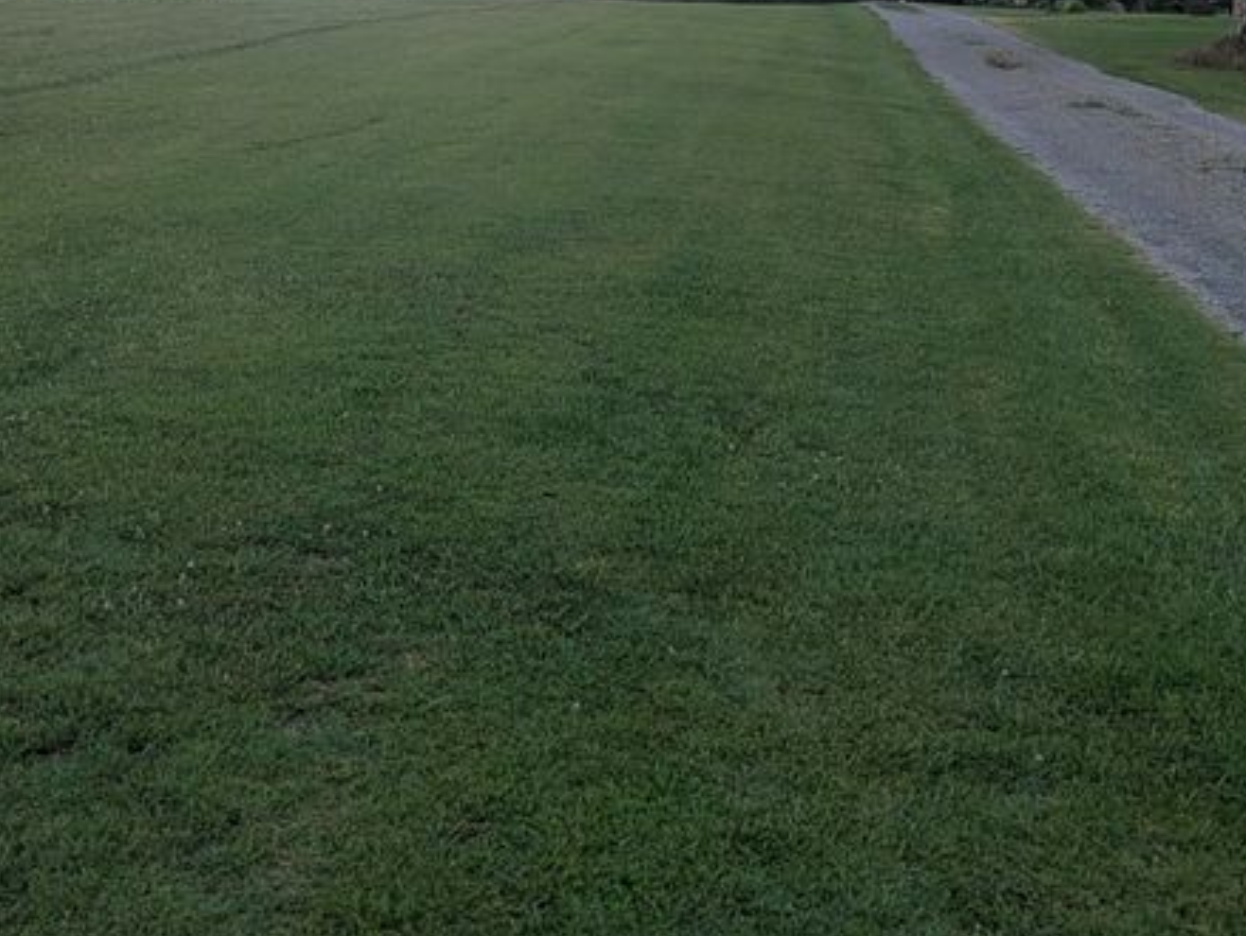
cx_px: 426
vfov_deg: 25.2
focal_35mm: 56
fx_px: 2017
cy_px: 52
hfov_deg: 34.0
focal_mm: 6.81
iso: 45
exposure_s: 1/1919
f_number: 1.85
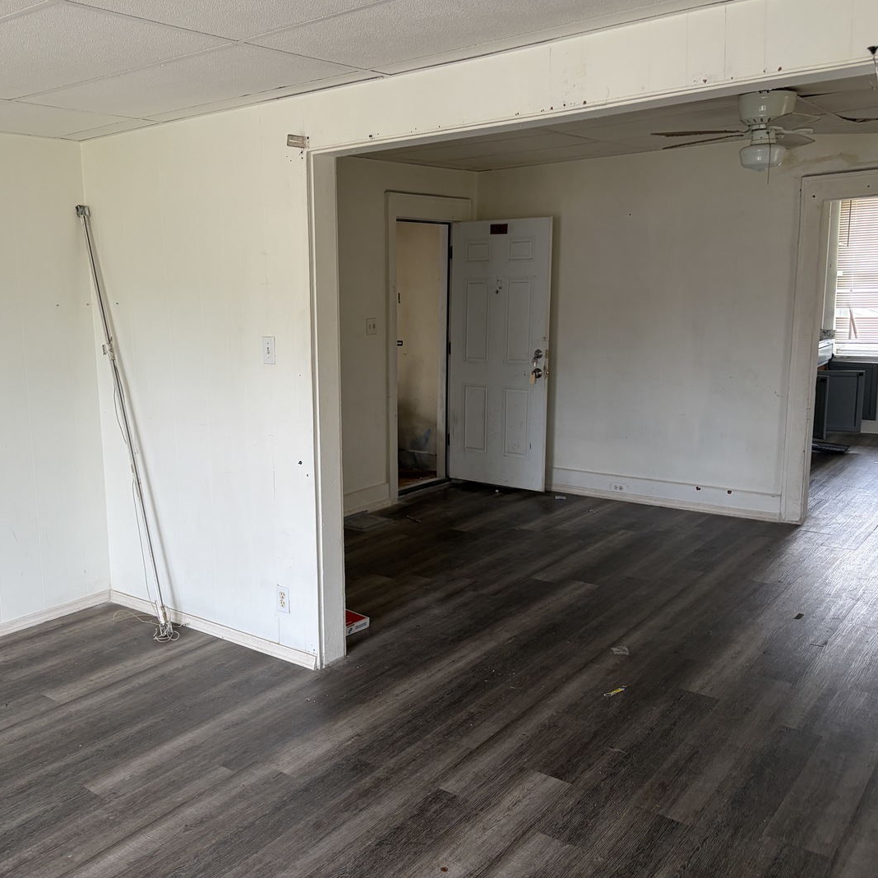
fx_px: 890
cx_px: 291
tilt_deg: -8.9
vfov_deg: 52.5
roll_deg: +3.2
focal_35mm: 31
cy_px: 436
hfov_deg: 51.5
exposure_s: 1/121
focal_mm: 5.96
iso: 80
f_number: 1.6
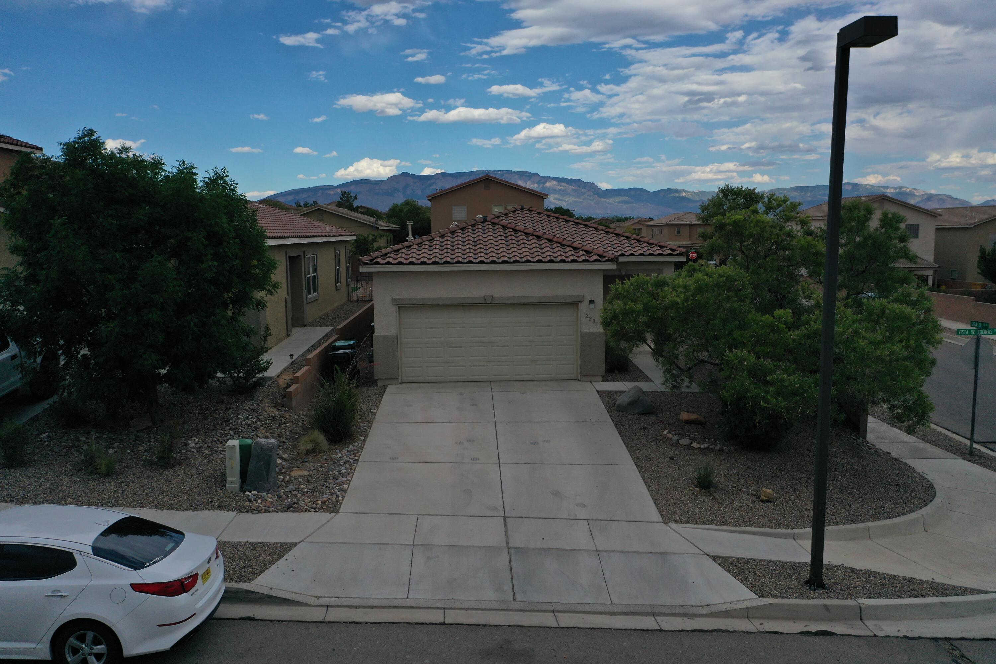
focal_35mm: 28
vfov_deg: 46.4
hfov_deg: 65.5
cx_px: 498
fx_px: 775
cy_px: 332
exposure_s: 1/2500
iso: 100
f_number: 3.2
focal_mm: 10.26
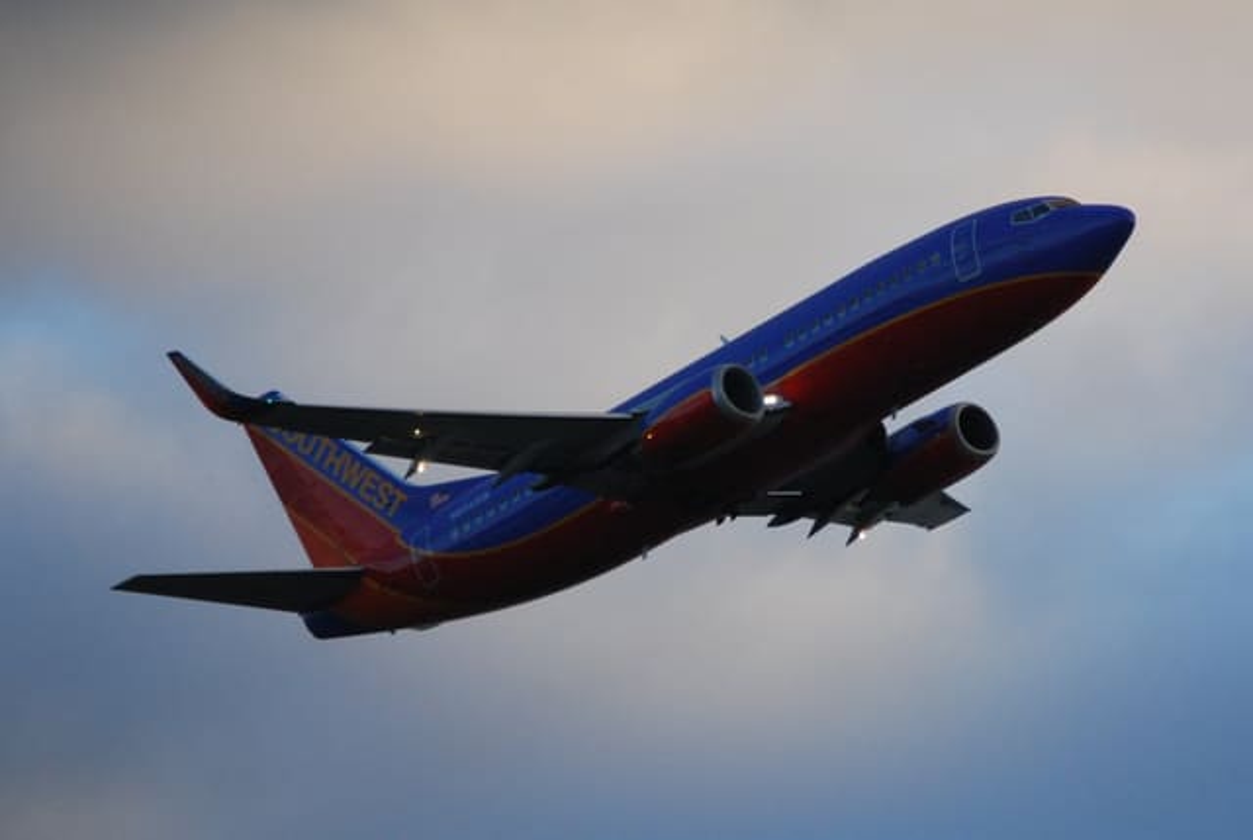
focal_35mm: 300
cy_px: 420
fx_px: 10458
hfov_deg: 6.9
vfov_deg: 4.6
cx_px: 626
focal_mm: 200
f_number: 5.6
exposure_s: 1/500
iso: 560
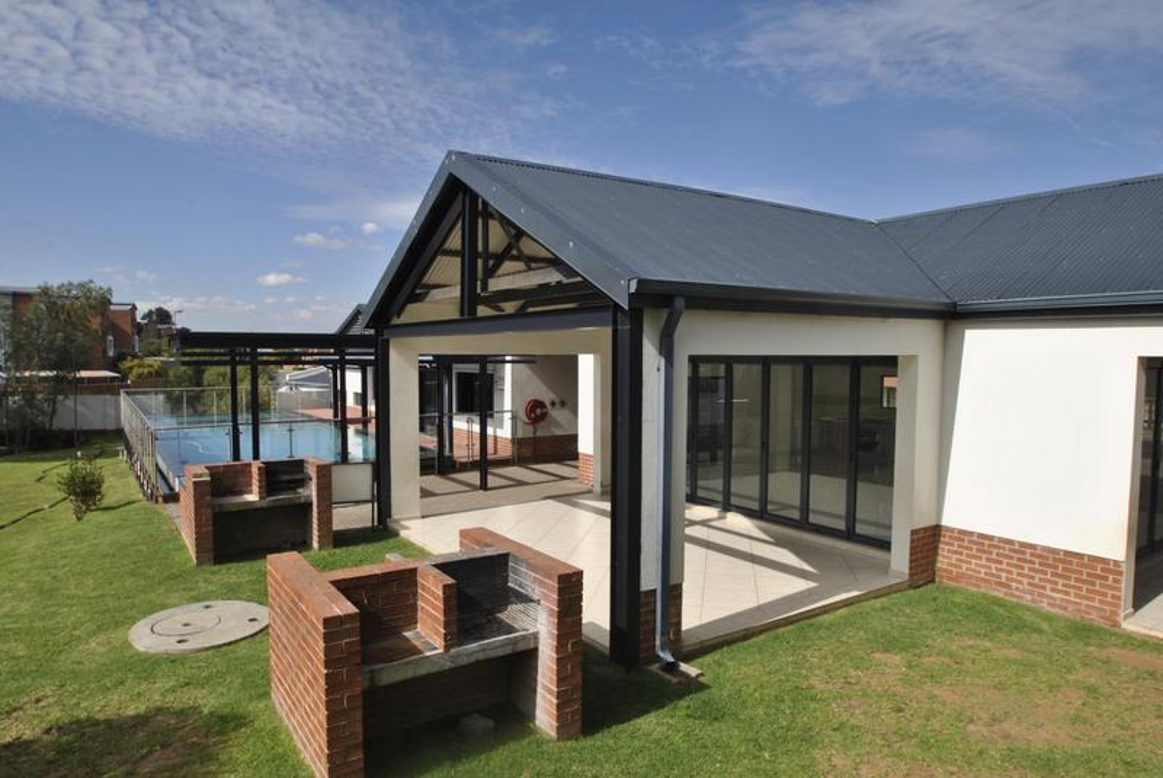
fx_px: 728
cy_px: 389
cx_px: 582
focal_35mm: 22
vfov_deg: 56.3
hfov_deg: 77.3
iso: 100
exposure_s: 1/320
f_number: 9
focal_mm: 15
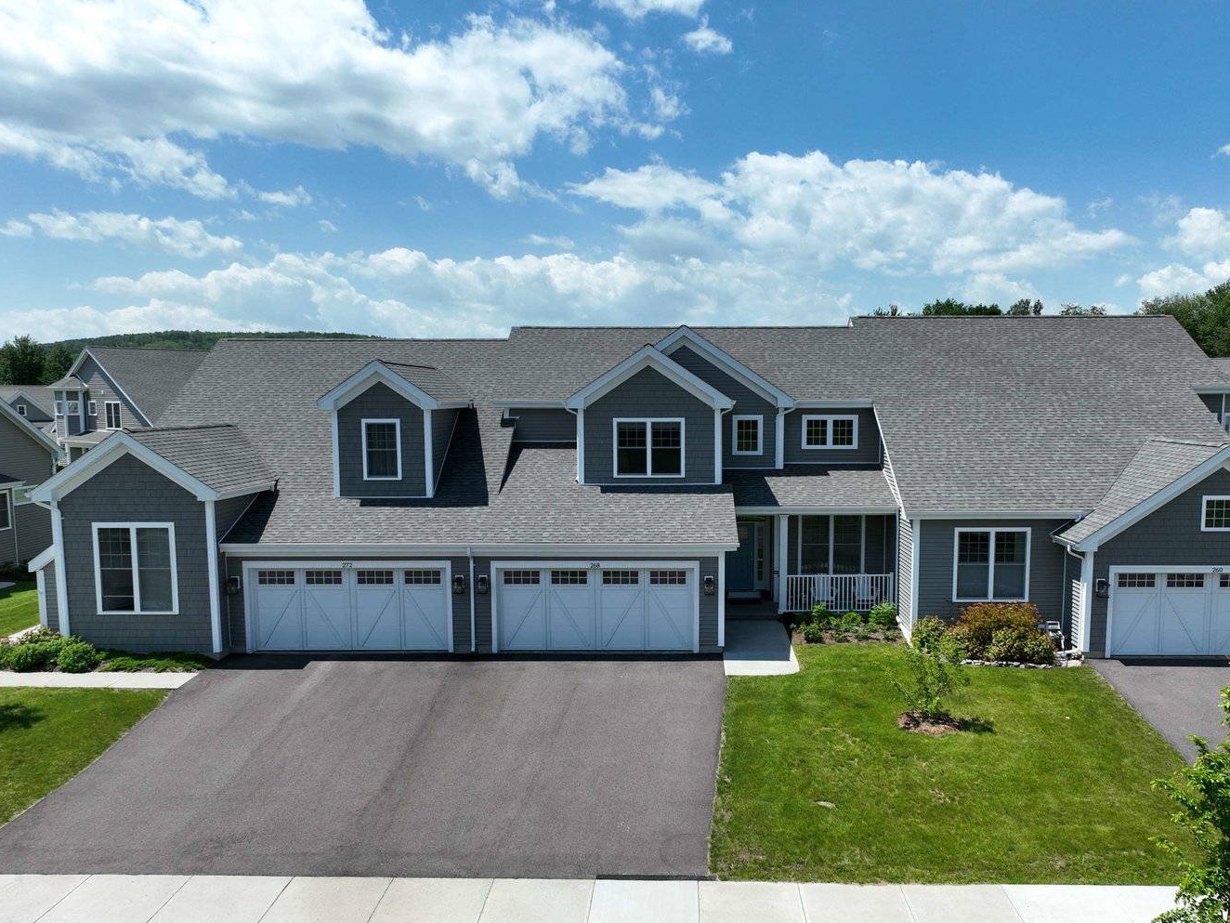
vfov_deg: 48.1
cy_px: 521
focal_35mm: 29
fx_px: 1030
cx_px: 674
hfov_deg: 61.5
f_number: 2.8
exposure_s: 1/2500
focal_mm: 12.29
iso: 100
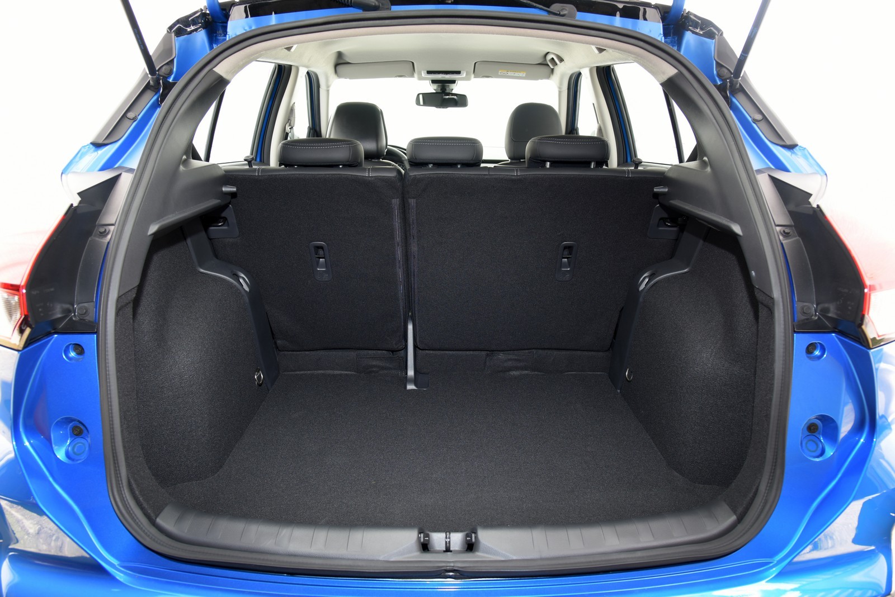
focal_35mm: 24
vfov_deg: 53.2
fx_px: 597
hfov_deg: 73.7
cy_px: 298
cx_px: 448
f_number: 5.6
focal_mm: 24
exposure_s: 1/80
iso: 400
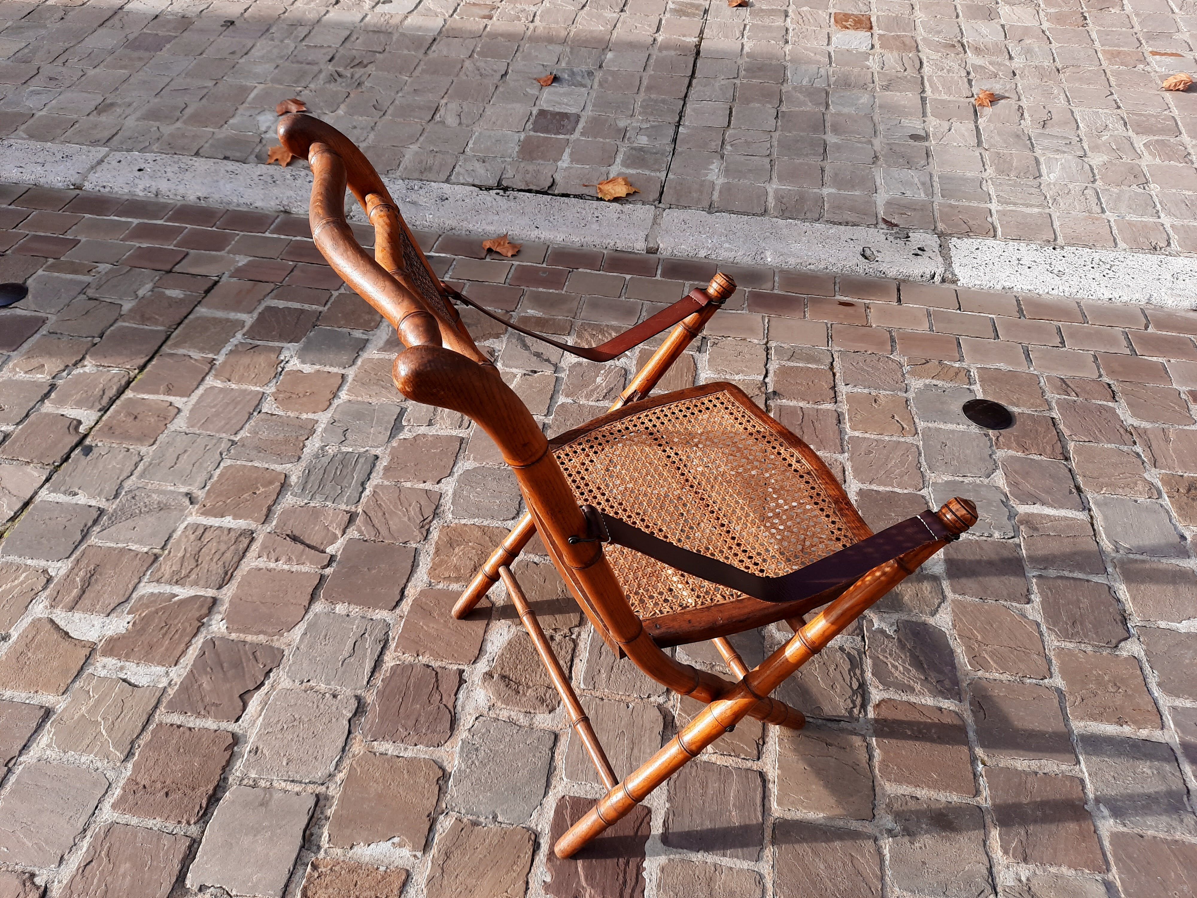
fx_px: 864
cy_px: 449
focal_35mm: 25
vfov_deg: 54.9
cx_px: 598
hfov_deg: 69.4
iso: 32
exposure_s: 1/270
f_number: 2
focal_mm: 4.6
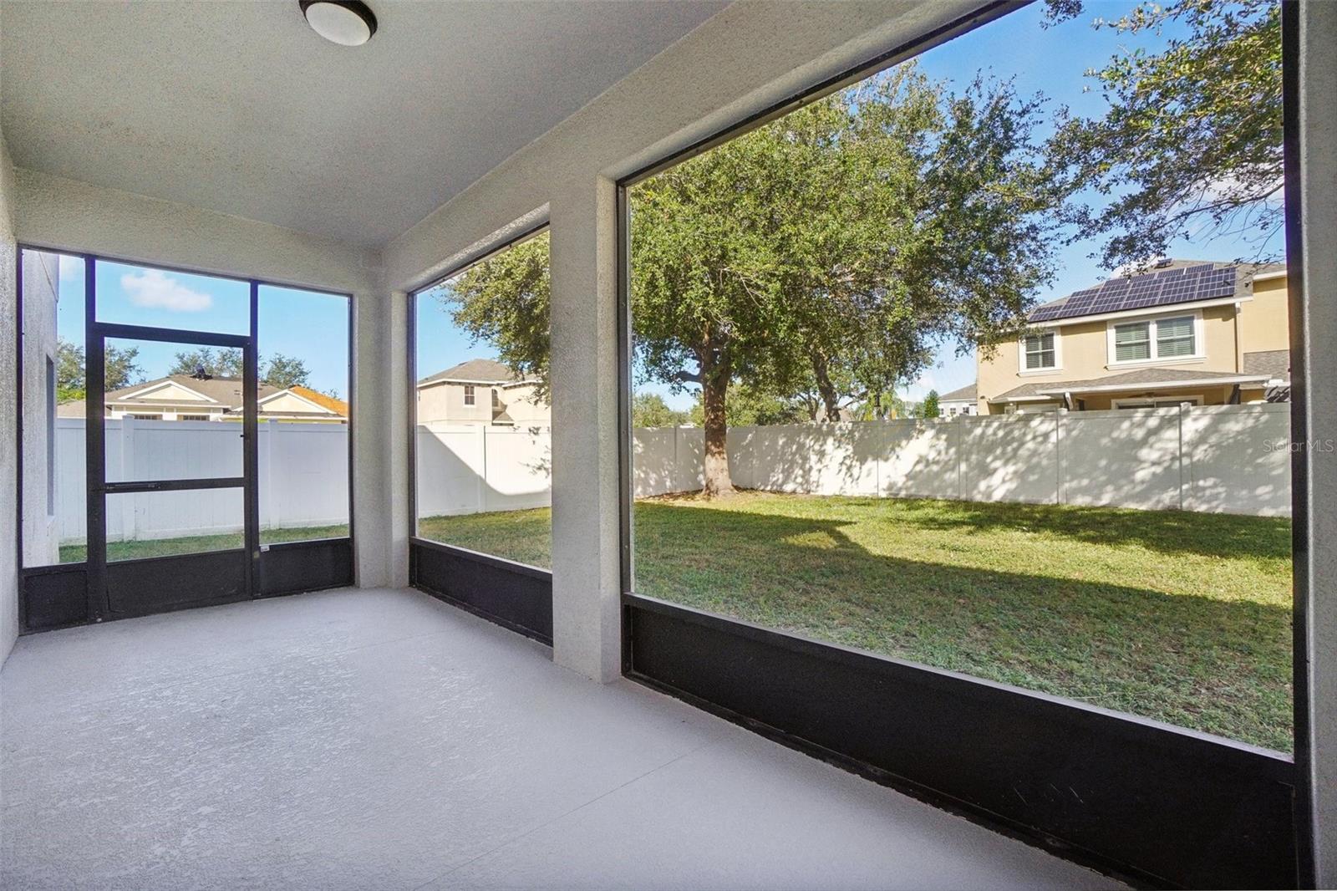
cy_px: 446
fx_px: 557
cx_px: 668
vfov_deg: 77.3
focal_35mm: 15
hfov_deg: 100.4
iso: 400
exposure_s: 1/200
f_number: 8
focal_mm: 10
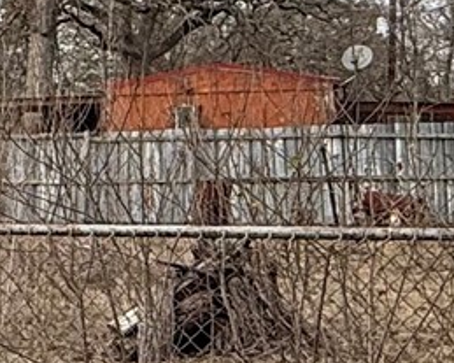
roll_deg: +0.7
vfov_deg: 14.3
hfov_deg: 15.0
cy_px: 200
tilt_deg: -0.7
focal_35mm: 108
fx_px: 1451
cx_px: -403
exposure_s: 1/347
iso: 50
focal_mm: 2.22
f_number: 2.2
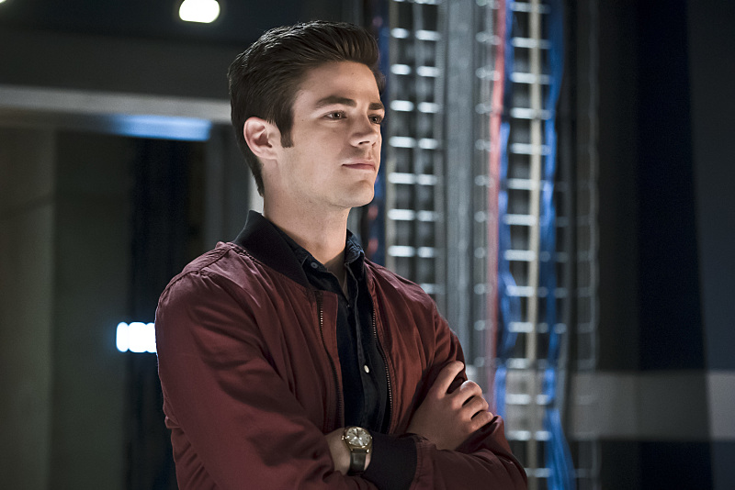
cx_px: 368
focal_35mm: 106
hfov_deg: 19.3
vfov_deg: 12.9
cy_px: 245
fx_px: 2165
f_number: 4
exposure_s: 1/200
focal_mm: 106
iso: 8000
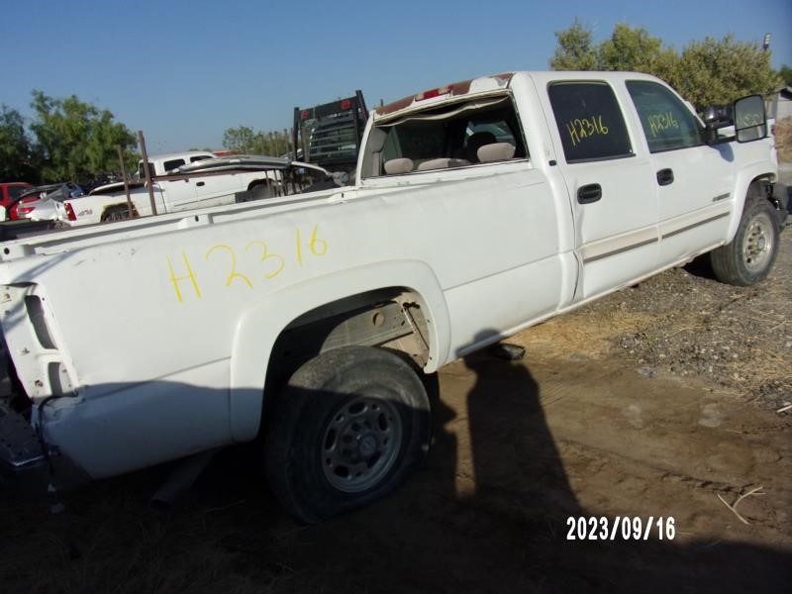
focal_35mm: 24
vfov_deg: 56.8
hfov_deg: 71.6
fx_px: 549
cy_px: 297
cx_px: 396
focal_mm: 4.3
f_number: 10.8
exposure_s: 1/200
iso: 80
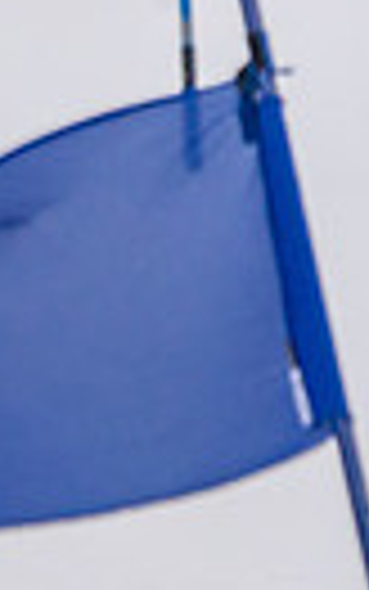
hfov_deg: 0.4
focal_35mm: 3559
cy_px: 592
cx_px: -1104
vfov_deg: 0.6
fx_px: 57203
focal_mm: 600
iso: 800
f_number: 6.3
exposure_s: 1/2500
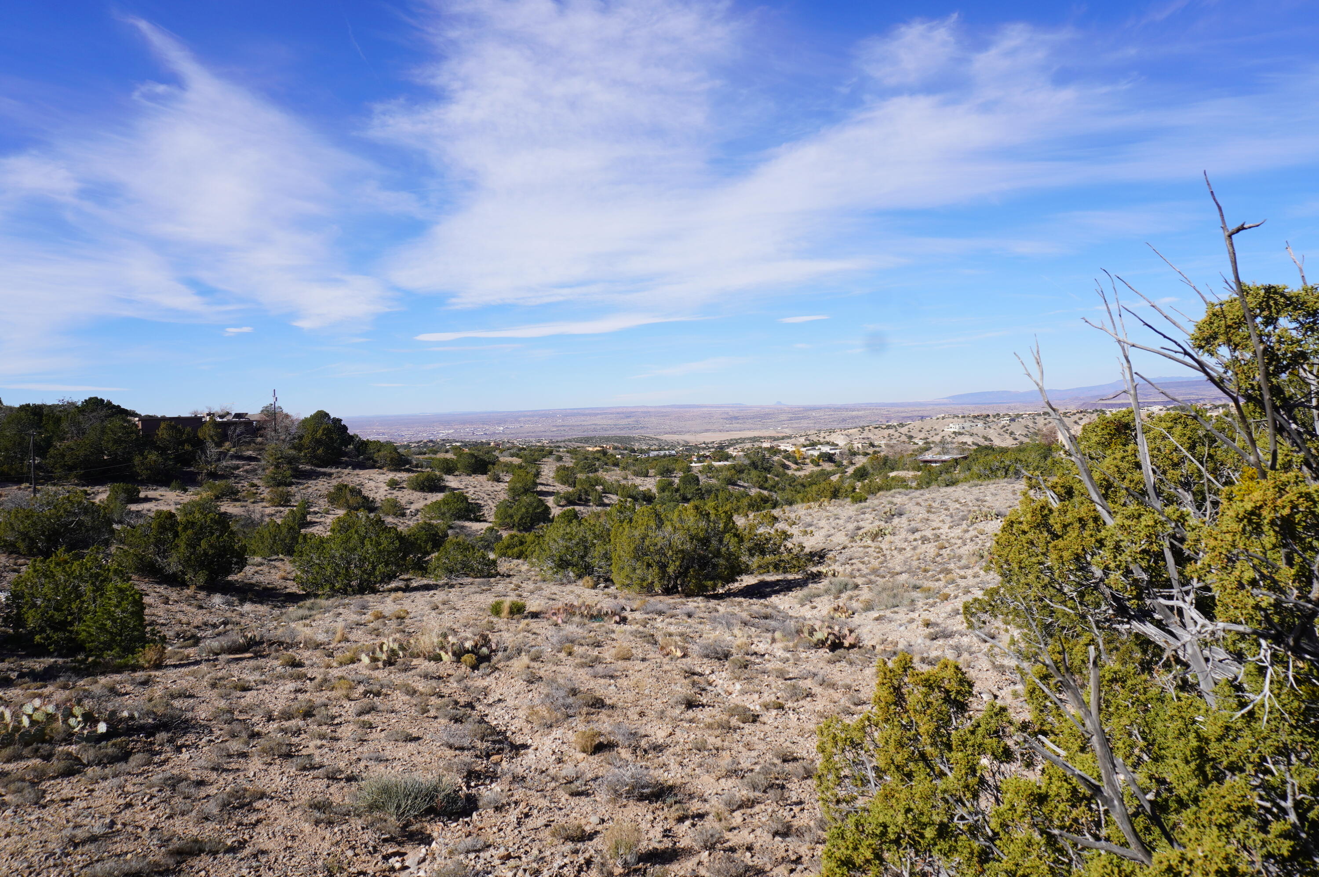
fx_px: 878
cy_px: 438
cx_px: 660
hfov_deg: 73.8
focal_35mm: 24
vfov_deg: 53.0
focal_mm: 16
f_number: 10
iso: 100
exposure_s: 1/200
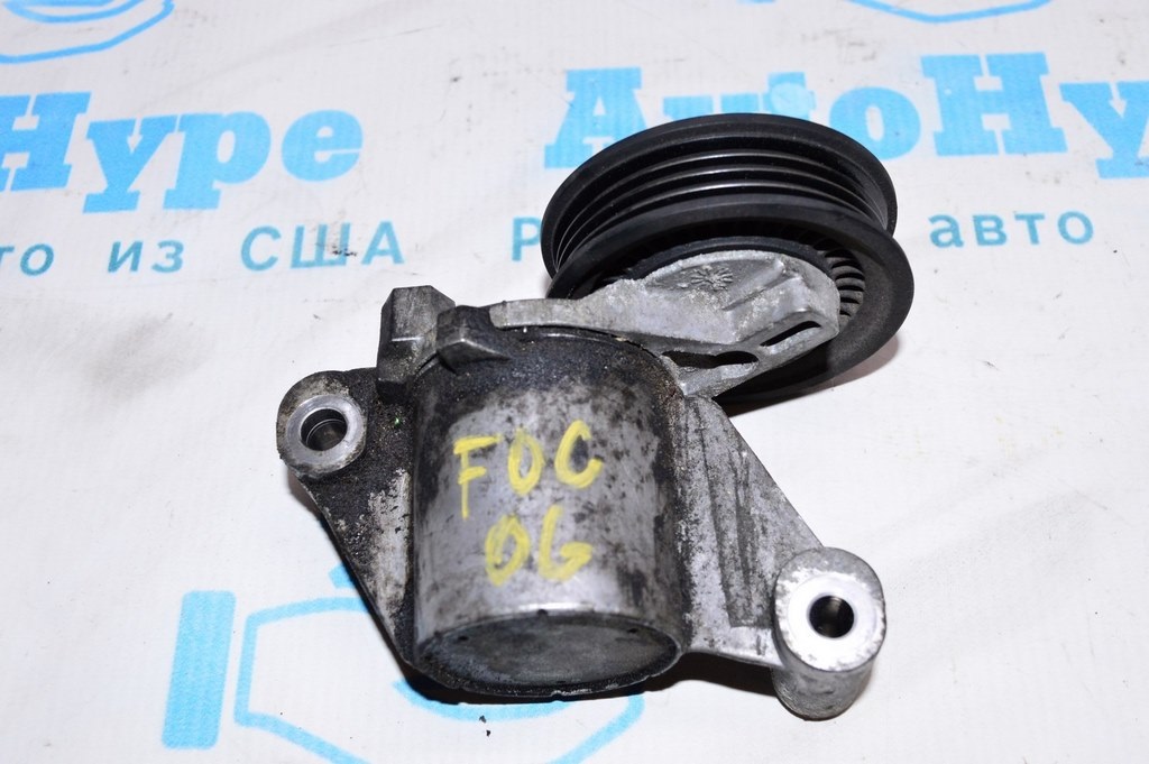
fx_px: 1292
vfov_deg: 33.0
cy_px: 382
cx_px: 574
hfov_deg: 48.0
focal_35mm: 40
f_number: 8
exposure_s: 1/200
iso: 1600
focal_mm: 27
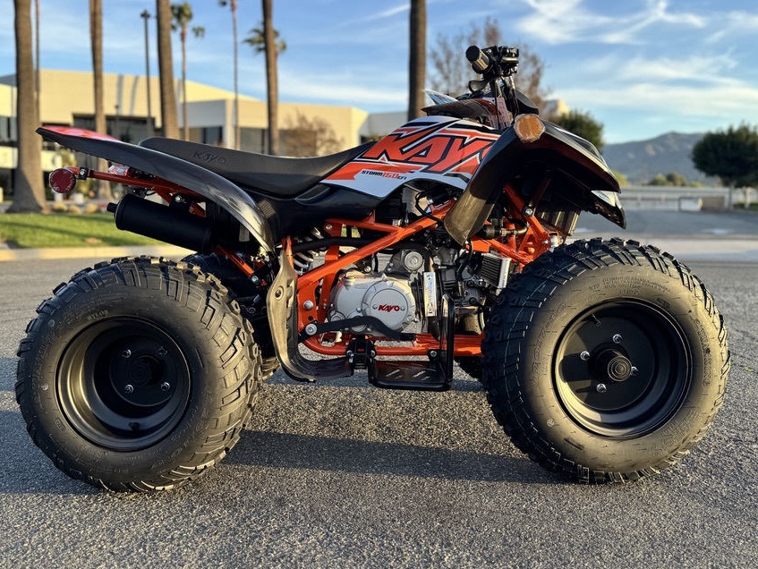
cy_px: 251
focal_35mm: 29
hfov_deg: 61.6
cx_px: 368
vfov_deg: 48.2
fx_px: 635
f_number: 1.78
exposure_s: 1/782
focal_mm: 6.76
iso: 80
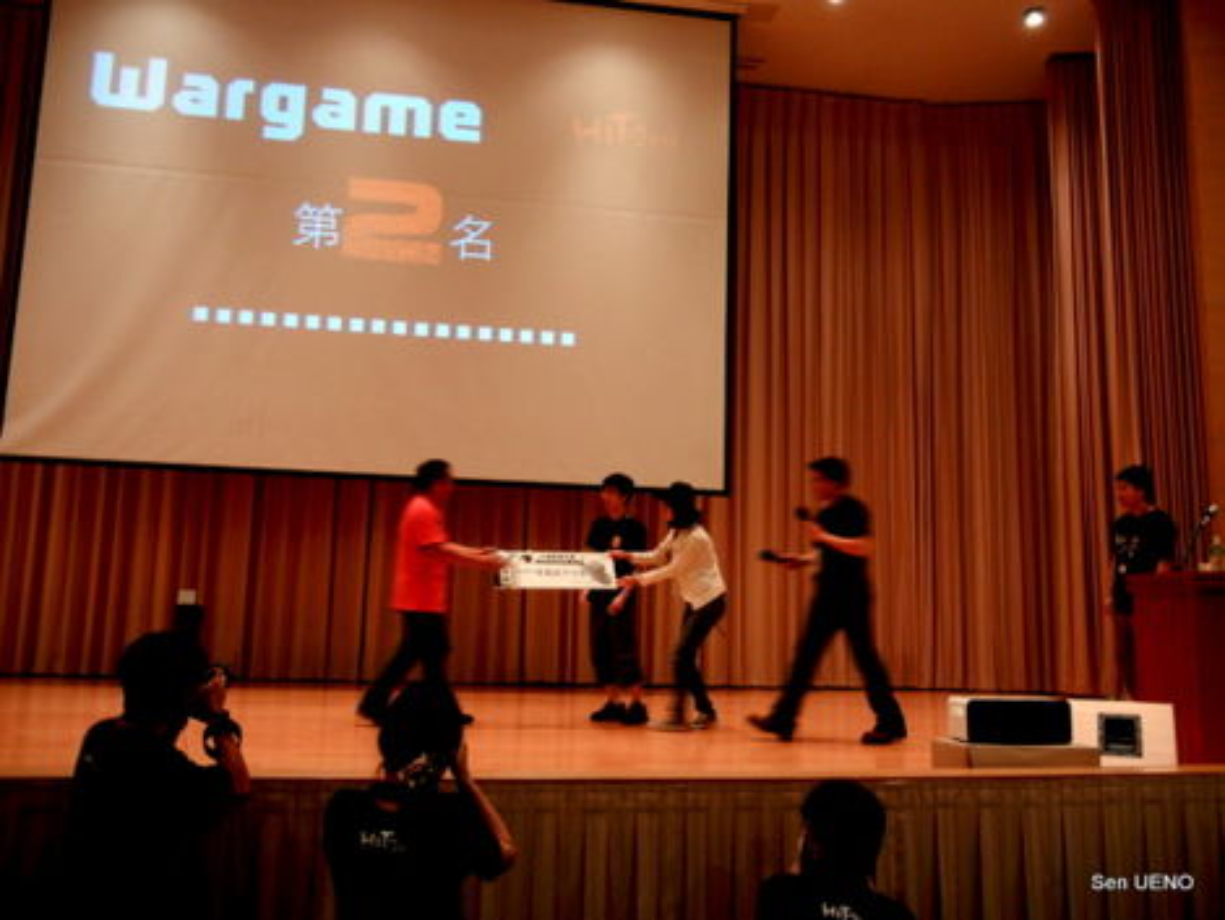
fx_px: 1062
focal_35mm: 30
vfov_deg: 46.8
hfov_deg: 59.9
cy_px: 460
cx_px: 612
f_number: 3.5
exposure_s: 1/17.6
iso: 400
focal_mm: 5.4
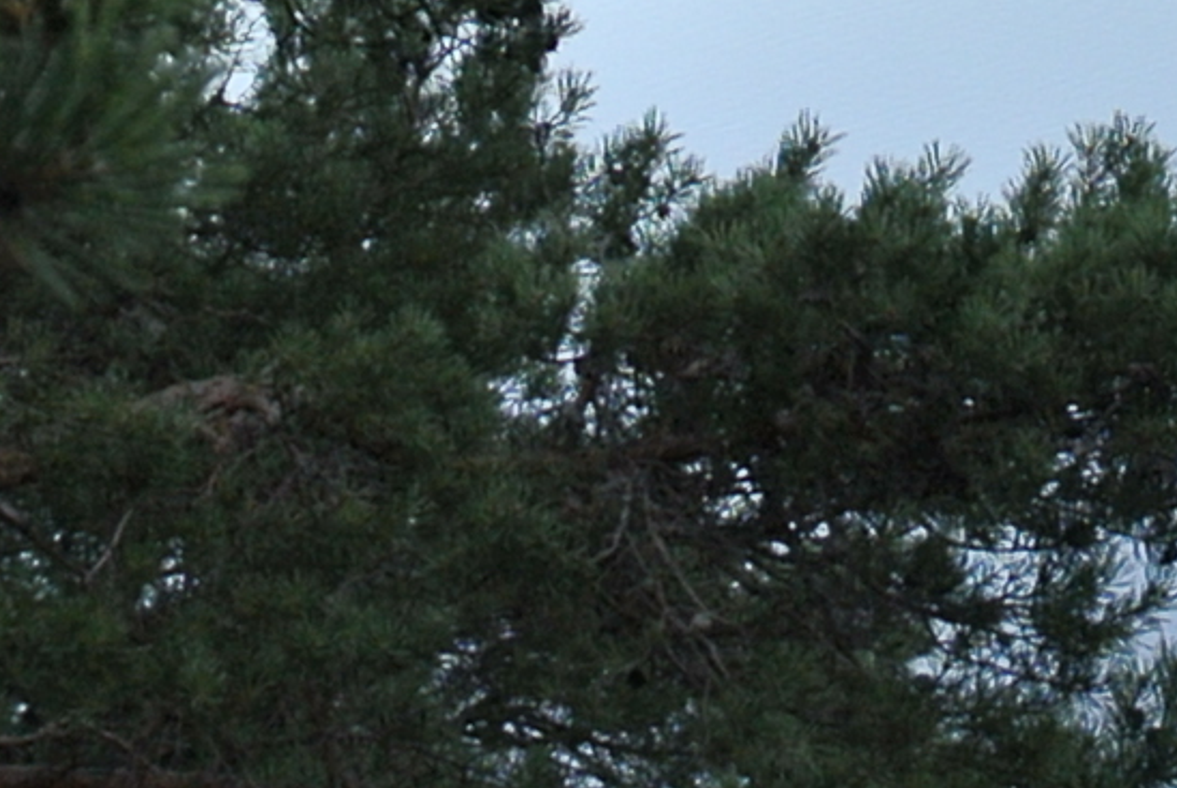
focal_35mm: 212
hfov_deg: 9.4
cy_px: 307
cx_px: 1720
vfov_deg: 6.5
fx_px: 6940
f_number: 4
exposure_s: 1/250
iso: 100
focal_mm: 11.4
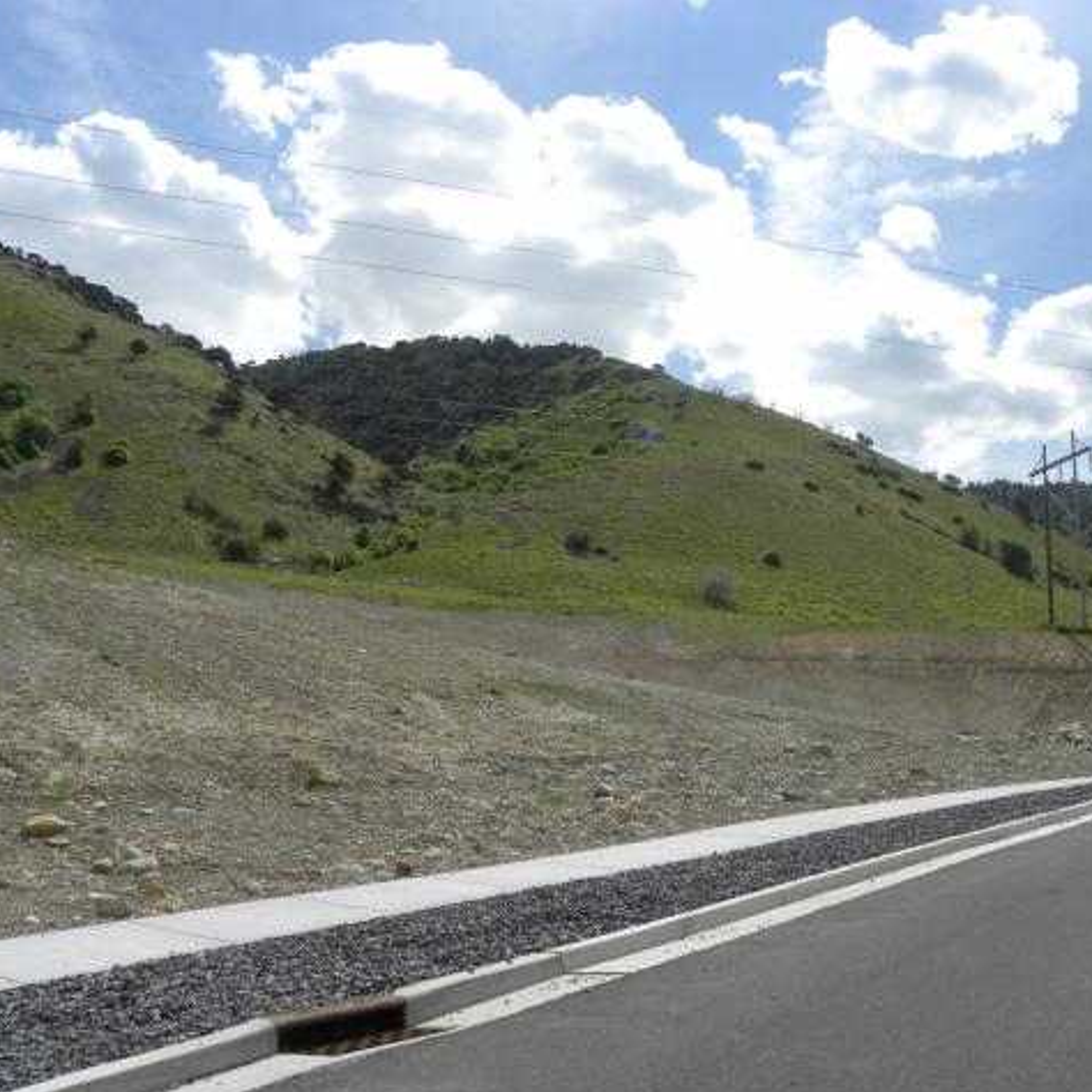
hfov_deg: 52.3
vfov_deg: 52.5
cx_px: 643
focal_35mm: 31
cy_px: 551
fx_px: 1106
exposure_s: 1/410
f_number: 6.3
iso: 64
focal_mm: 4.6
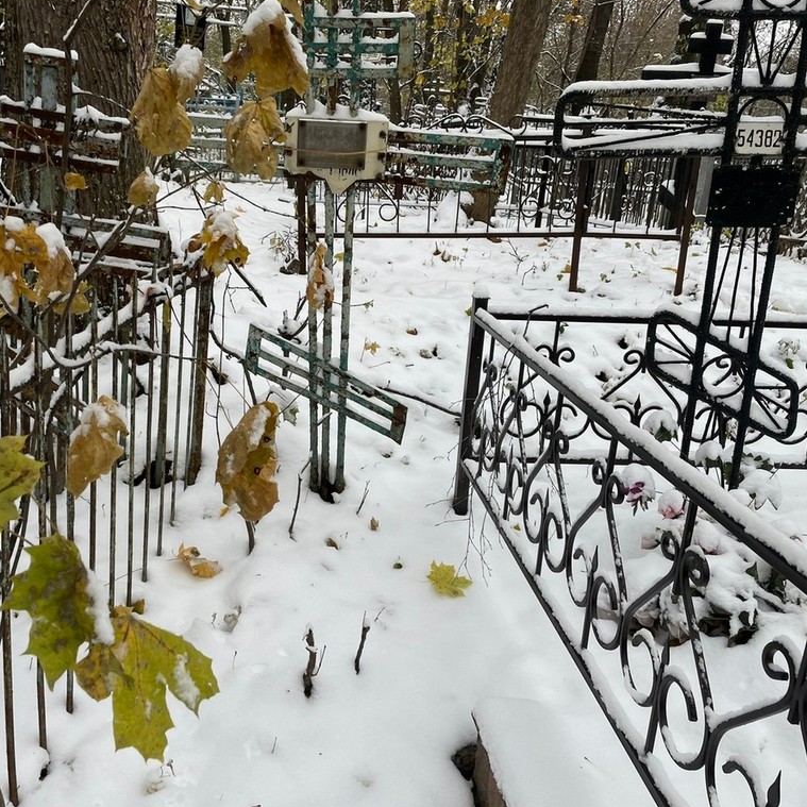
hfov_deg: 52.2
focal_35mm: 31
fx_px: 818
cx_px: 322
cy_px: 401
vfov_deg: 52.5
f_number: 1.6
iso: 32
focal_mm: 4.2
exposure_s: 1/179
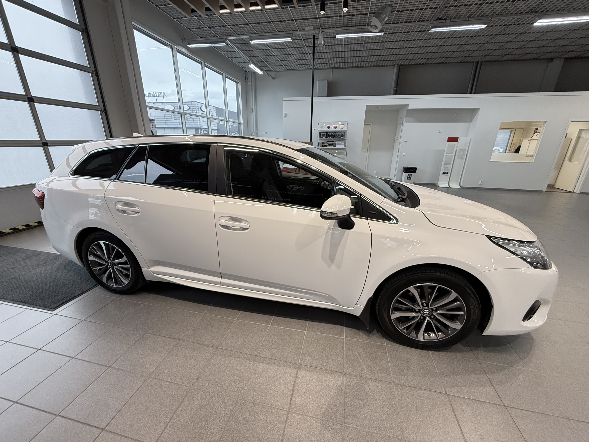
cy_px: 221
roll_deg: -0.7
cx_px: 294
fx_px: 238
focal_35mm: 14
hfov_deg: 102.1
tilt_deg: -18.3
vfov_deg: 85.7
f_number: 2.2
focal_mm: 2.22
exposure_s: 1/100
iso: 400
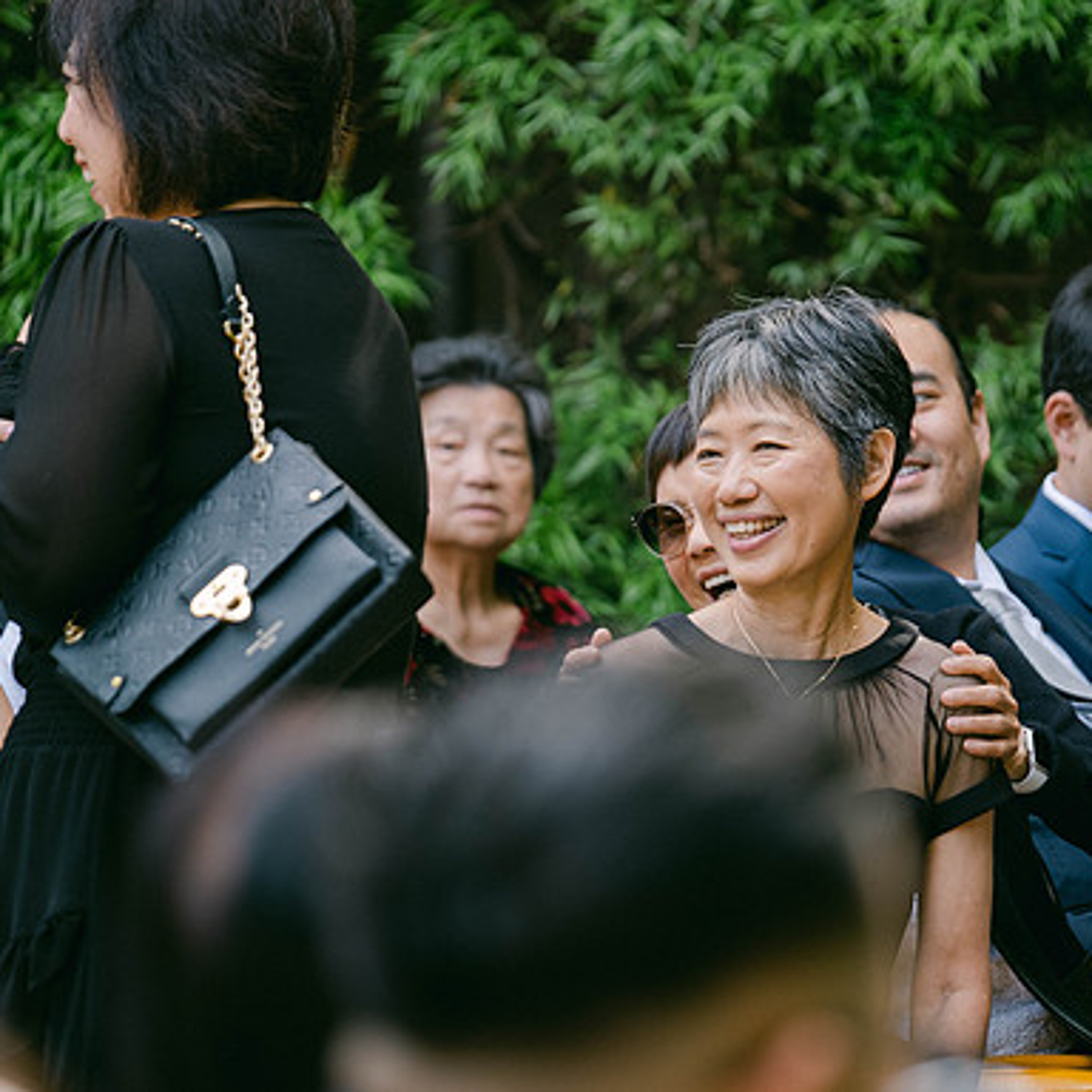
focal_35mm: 274
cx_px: 748
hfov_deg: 6.4
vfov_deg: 6.4
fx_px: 9779
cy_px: 545
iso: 320
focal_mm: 140
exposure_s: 1/160
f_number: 2.8
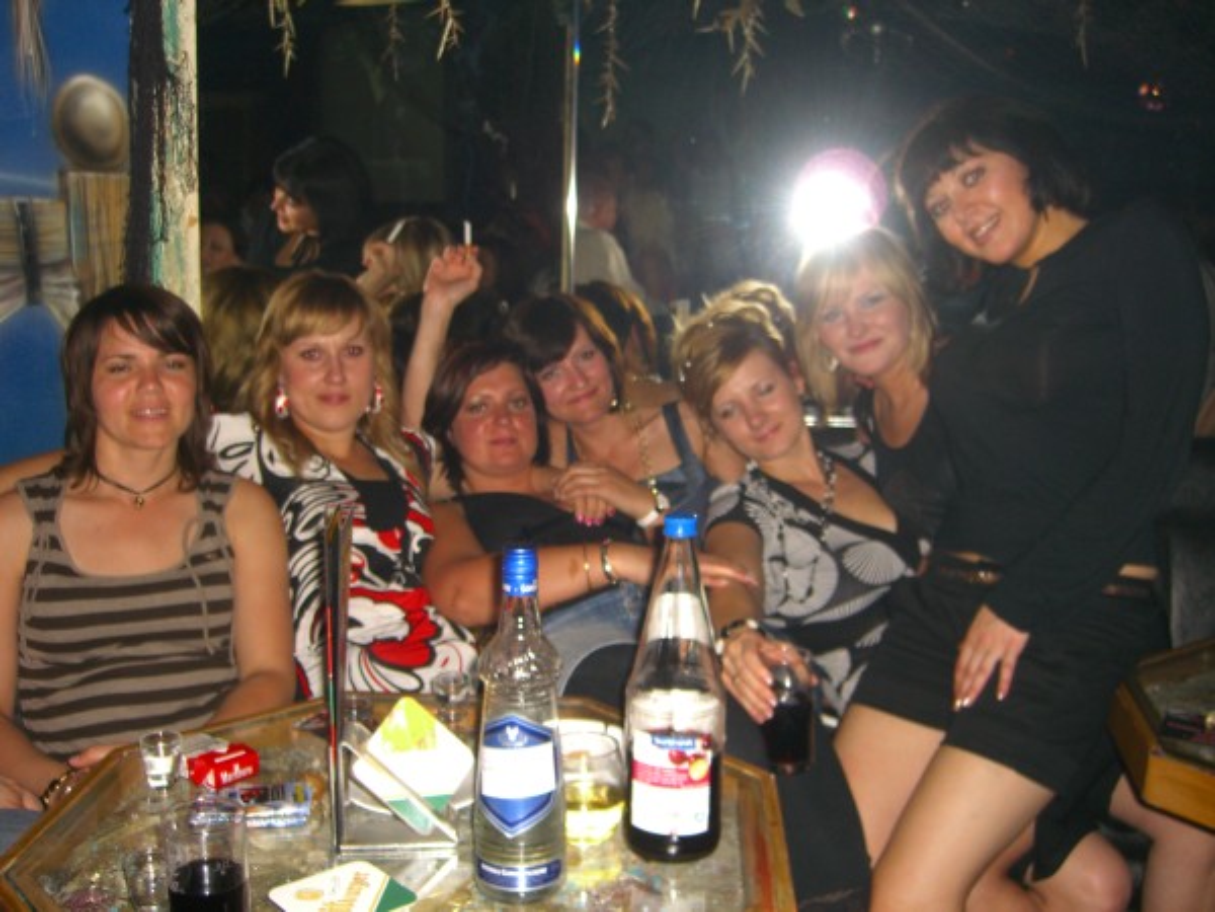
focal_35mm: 38
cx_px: 608
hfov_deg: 49.0
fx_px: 1334
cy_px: 456
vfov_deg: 37.7
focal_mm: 7.9
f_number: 2.8
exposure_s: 1/60
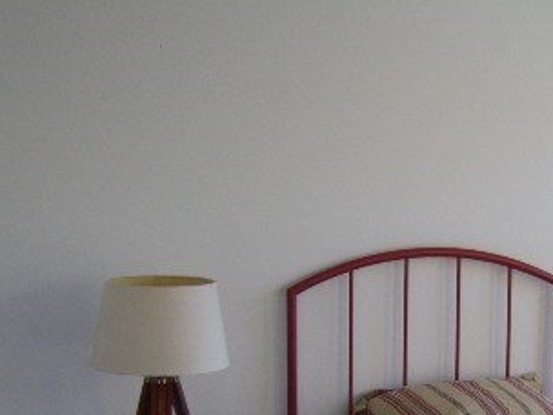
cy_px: 426
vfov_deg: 17.9
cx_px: 404
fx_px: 1278
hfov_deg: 24.2
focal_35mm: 80
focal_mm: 7.8
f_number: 2.8
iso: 85
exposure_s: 1/30
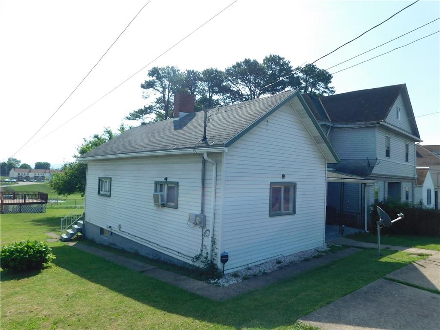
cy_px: 165
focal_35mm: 23
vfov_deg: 58.9
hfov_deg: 73.9
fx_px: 292
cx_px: 220
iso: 125
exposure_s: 1/400
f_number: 6
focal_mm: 4
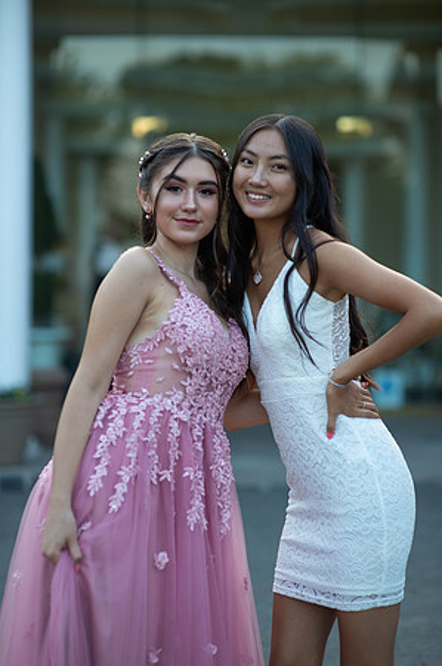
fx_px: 1569
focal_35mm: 85
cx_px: 221
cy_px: 333
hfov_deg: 16.0
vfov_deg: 23.9
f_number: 2
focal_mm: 85
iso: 250
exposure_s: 1/1000
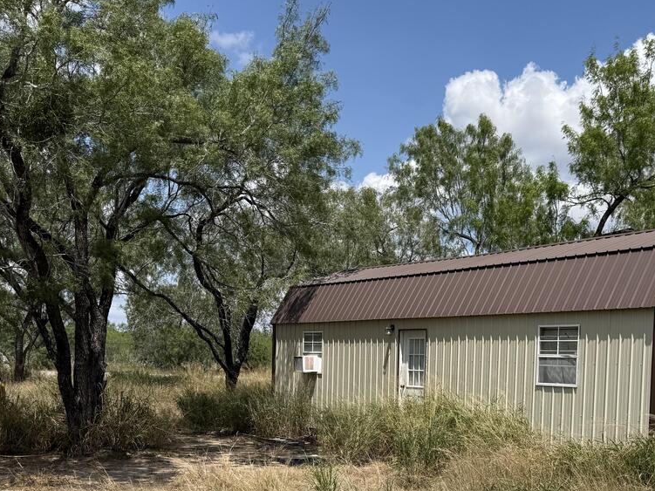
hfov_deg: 39.6
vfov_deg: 30.7
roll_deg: -1.6
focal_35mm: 46
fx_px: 870
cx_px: 526
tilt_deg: -1.8
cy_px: 399
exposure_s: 1/6173
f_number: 1.78
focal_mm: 6.76
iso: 80
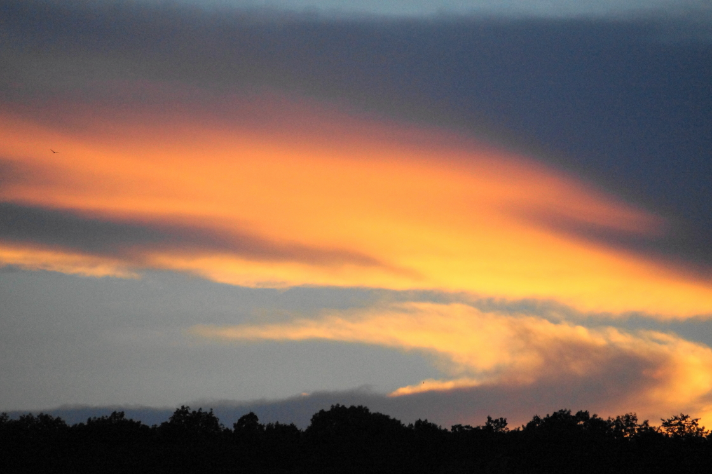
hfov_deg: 5.5
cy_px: 237
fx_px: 7414
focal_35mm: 375
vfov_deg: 3.7
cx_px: 356
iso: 1600
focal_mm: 250
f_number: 6.3
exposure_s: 1/400
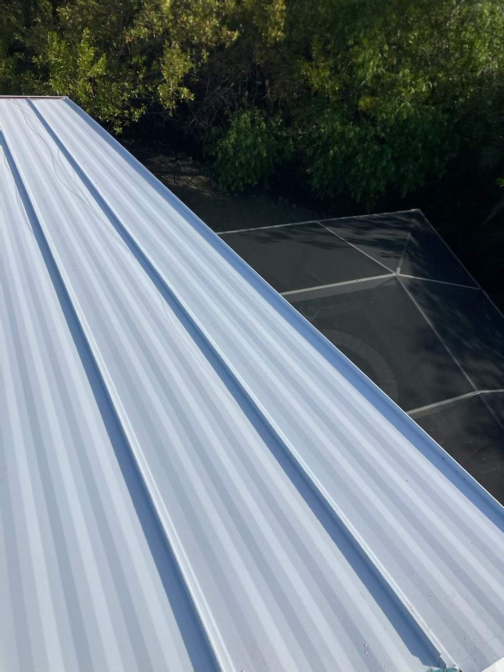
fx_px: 544
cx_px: 252
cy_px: 336
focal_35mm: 28
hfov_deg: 49.7
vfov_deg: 63.4
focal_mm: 3.99
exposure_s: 1/2703
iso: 20
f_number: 1.8
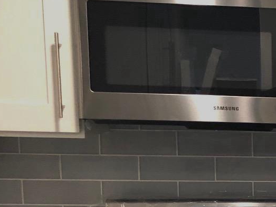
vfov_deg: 13.4
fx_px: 861
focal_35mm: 108
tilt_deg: -8.0
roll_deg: -0.4
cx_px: 468
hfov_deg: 16.0
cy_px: 240
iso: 40
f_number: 1.8
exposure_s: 1/24
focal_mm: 4
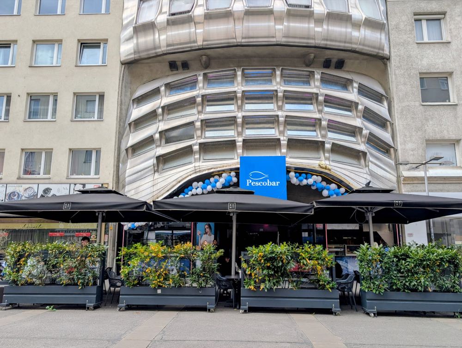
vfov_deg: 56.9
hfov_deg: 71.5
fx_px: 321
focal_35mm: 24
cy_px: 174
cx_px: 231
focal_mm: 6.9
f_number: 1.68
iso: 20
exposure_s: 1/654
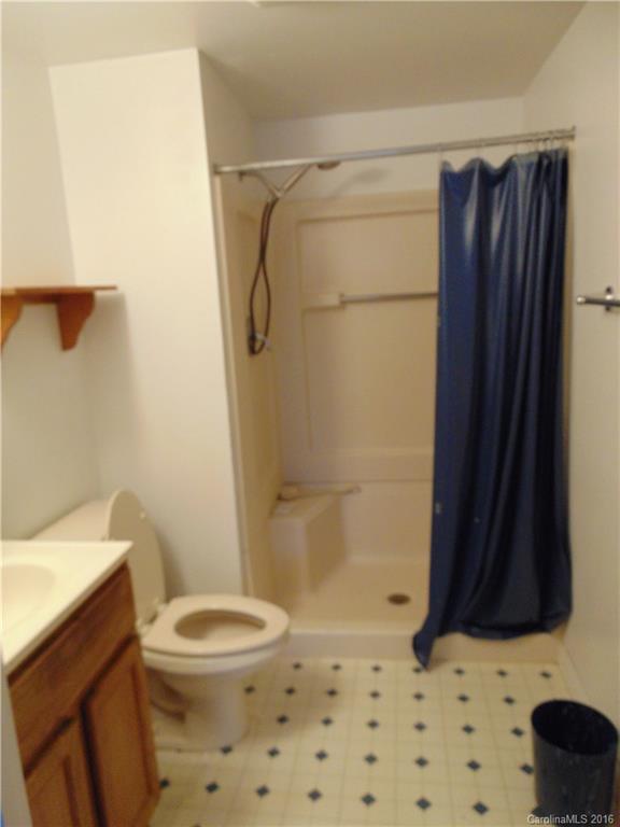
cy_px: 414
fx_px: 597
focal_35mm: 25
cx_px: 310
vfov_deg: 69.4
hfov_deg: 54.9
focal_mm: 4.5
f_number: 3
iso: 250
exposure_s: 1/30
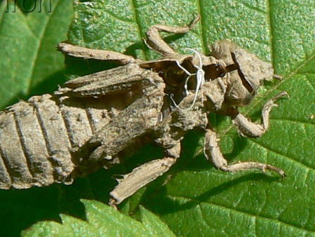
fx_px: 437
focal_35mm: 48
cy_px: 120
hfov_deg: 39.3
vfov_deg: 30.3
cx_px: 111
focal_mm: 6
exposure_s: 1/400
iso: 80
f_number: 6.3
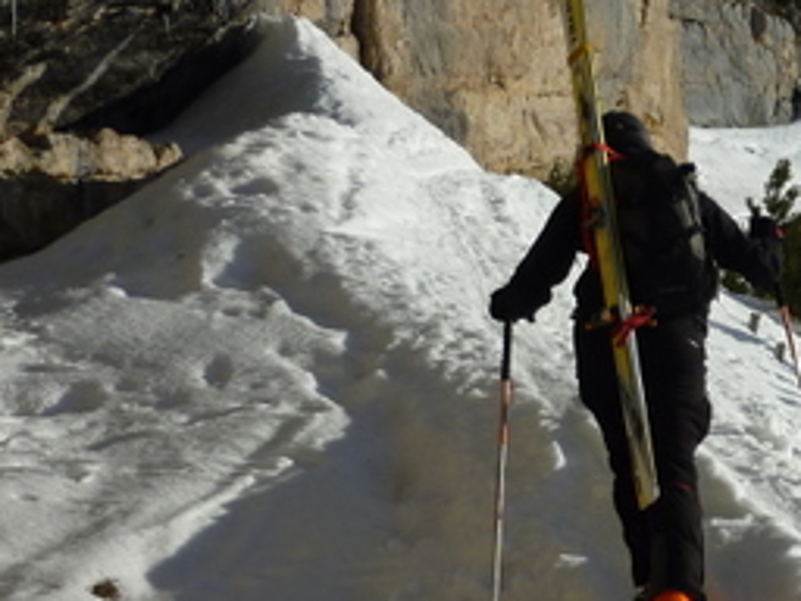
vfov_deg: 18.9
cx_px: 1017
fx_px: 1805
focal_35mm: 78
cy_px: 369
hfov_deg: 22.6
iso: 80
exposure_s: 1/200
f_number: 10
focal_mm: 4.5
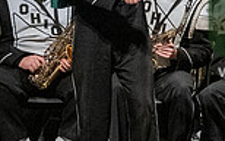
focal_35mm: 865
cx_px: 319
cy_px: 19
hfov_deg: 2.4
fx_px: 5300
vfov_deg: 1.5
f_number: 4
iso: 4000
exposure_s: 1/500
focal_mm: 150
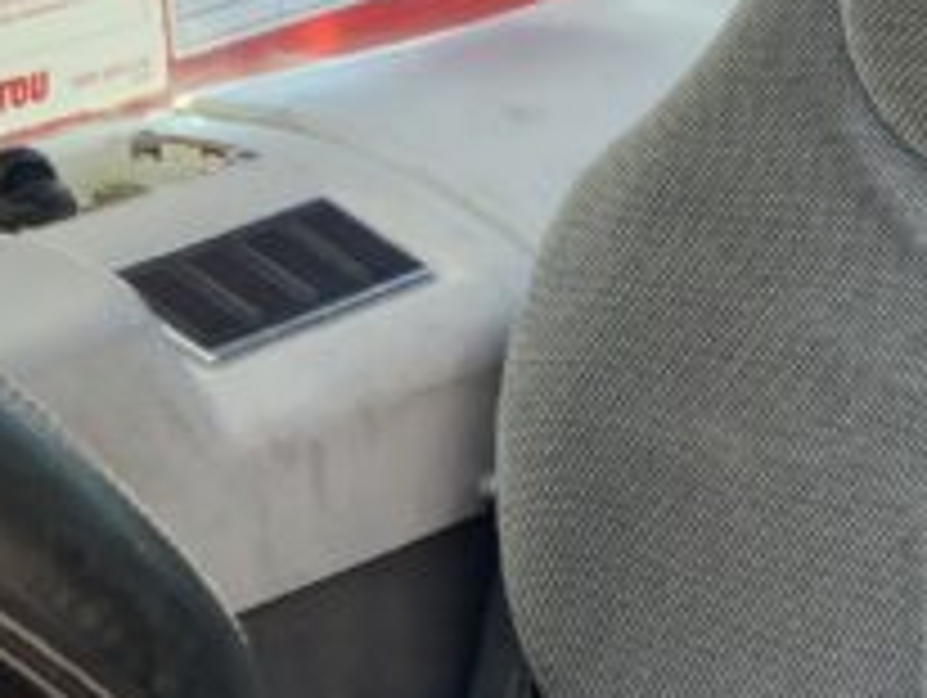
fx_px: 3861
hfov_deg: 13.2
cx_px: 1184
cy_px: 721
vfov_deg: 10.2
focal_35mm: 144
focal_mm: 3
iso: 16
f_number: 1.8
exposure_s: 1/137
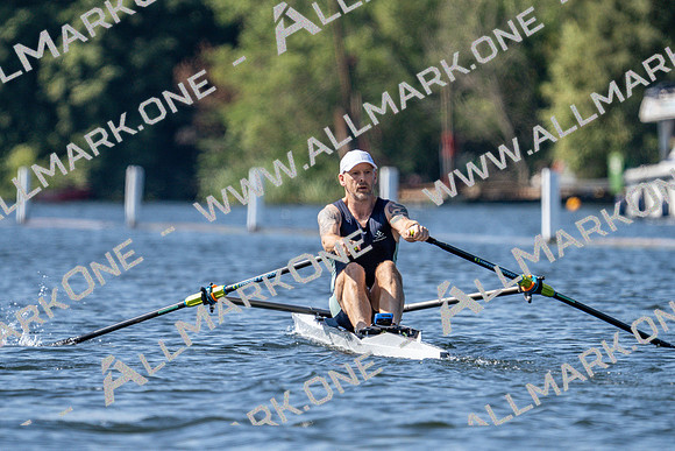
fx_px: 13334
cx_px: 338
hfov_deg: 2.9
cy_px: 226
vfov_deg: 1.9
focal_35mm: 711
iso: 400
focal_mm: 474
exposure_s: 1/2000
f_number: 6.3
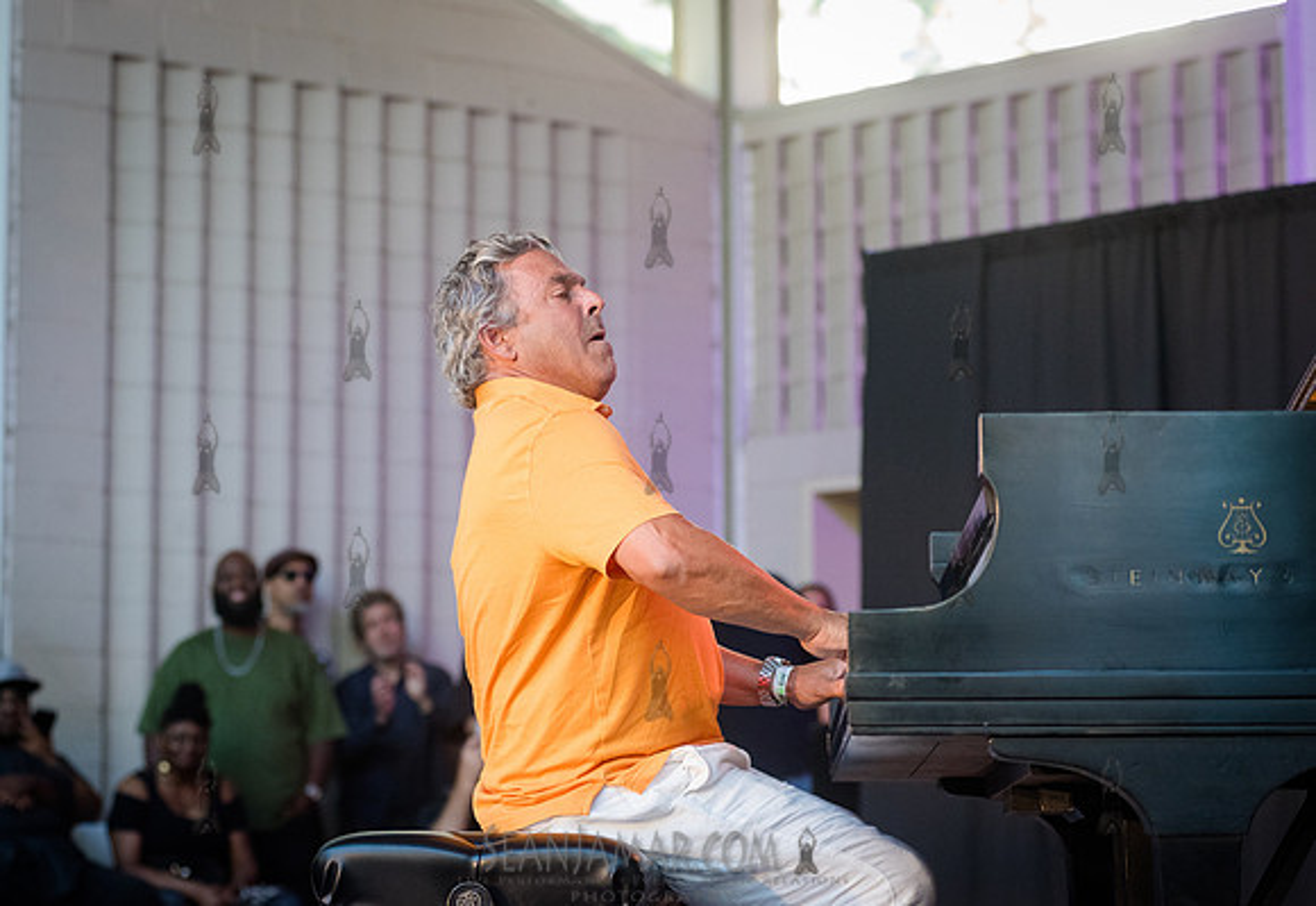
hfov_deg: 19.6
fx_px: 3818
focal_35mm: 103
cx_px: 599
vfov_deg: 13.5
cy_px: 427
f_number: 4
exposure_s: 1/800
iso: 3200
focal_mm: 92
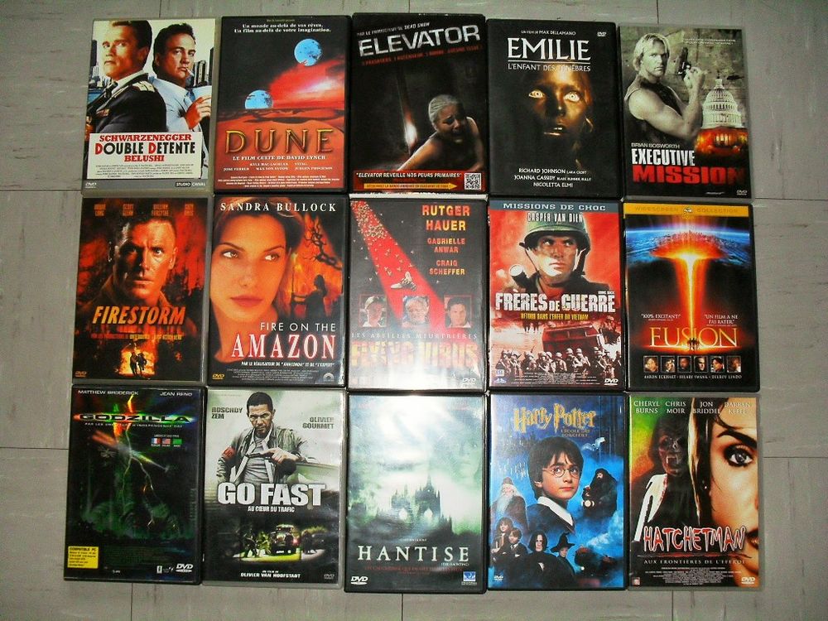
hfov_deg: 52.6
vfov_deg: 40.7
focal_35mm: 35
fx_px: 837
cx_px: 414
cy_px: 310
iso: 200
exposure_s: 1/45
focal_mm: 6.3
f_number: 3.2
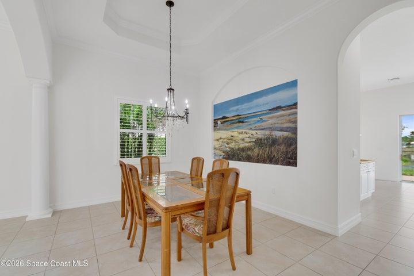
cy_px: 138
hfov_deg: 100.4
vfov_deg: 77.3
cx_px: 207
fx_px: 172
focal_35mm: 15
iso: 320
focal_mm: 10
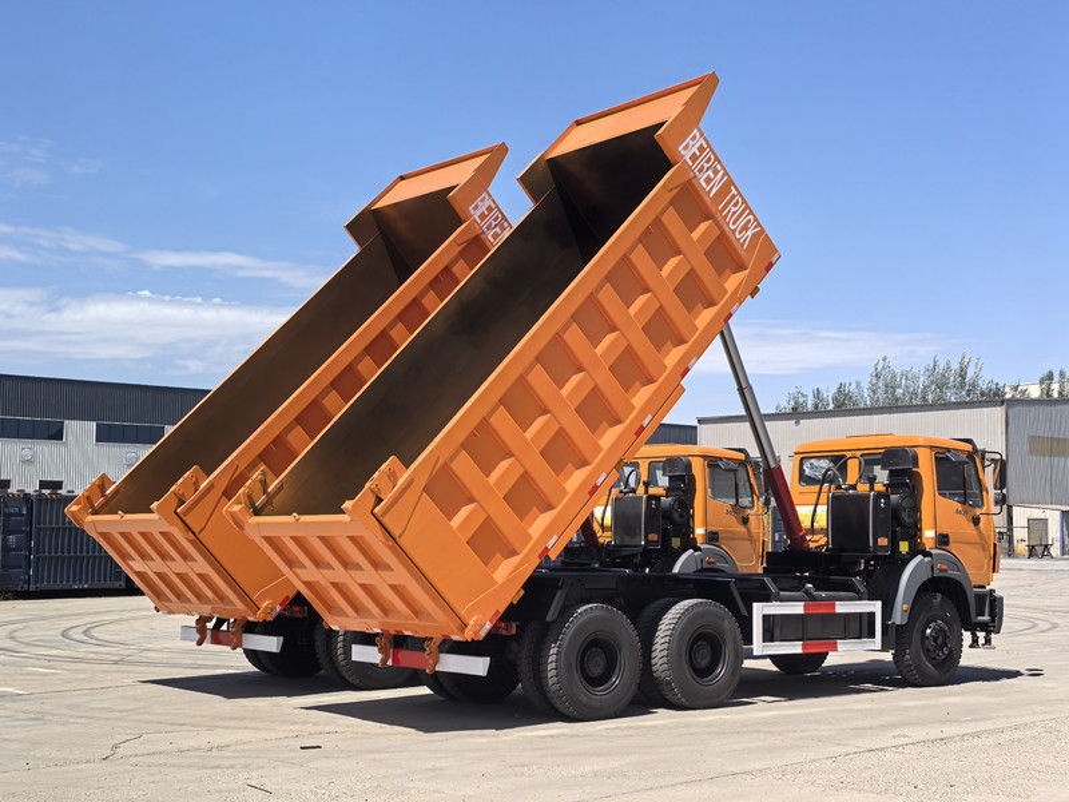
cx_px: 534
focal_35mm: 49
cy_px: 401
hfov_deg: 38.9
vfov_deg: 29.7
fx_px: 1513
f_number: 2
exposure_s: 1/3125
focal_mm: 5.75
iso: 50
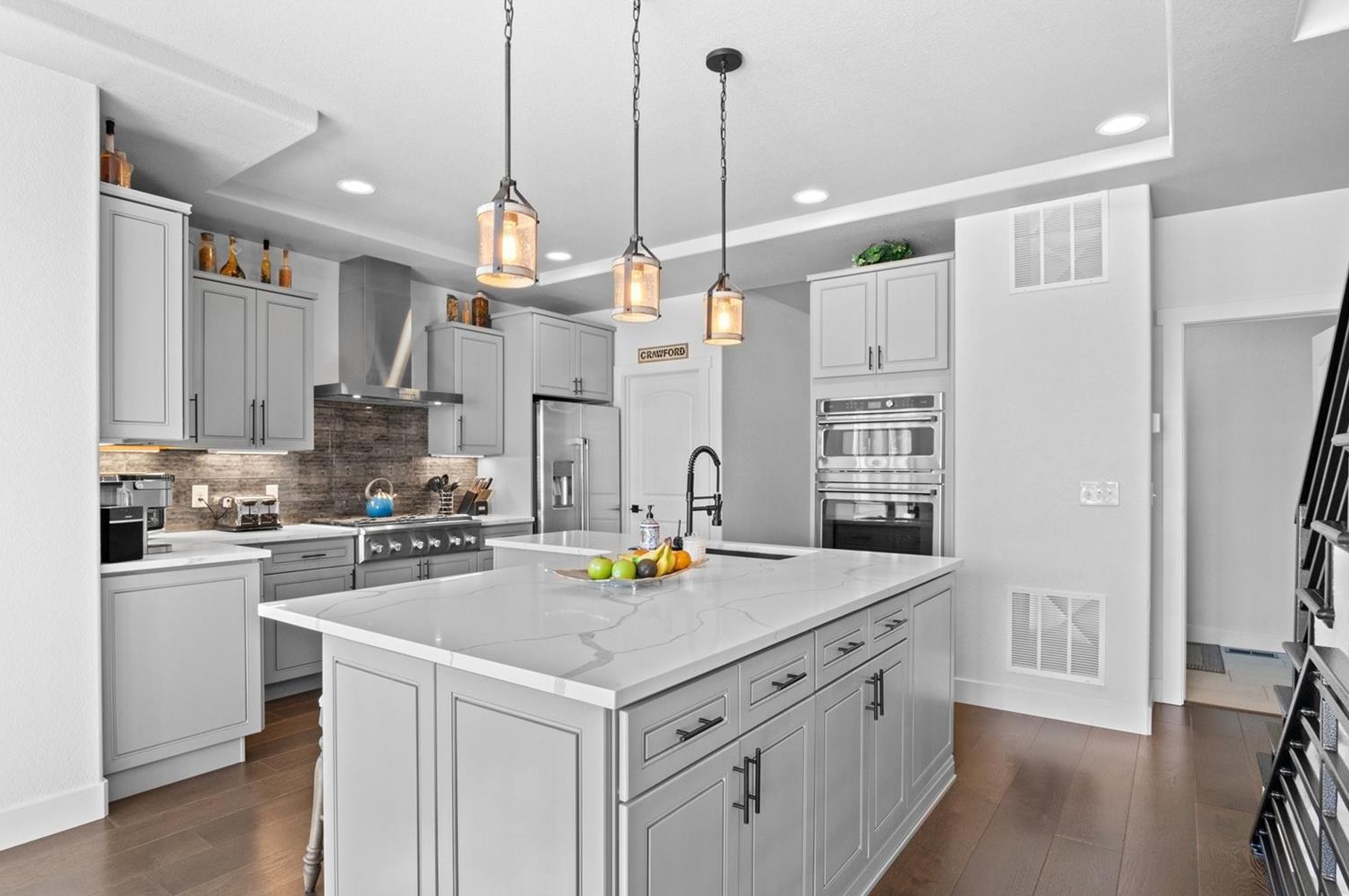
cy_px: 472
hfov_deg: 90.0
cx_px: 652
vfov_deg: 67.2
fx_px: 674
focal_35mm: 18
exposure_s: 1/20
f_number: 8
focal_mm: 17
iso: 500
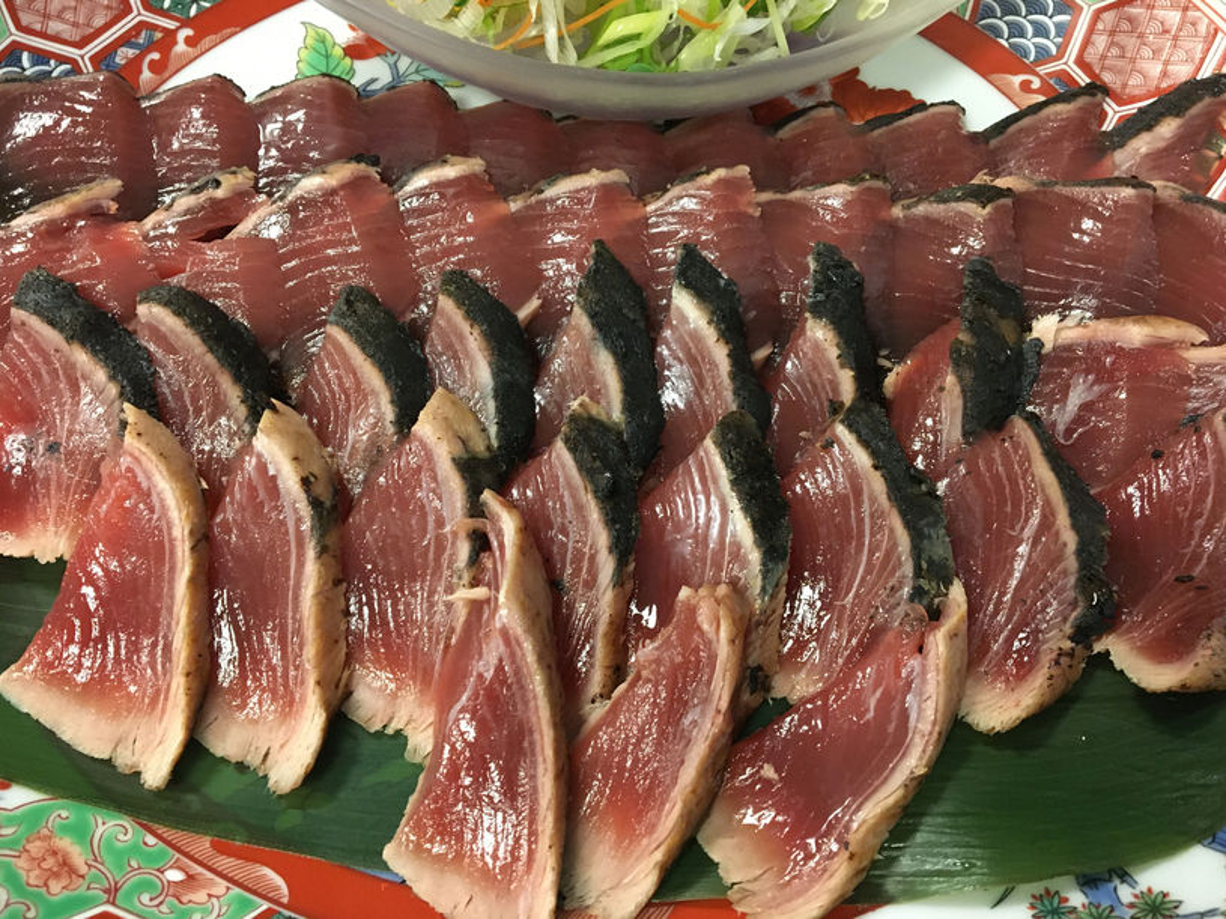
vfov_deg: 48.2
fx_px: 1027
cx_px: 613
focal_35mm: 29
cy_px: 460
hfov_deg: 61.7
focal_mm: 4.15
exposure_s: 1/30
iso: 250
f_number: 2.2
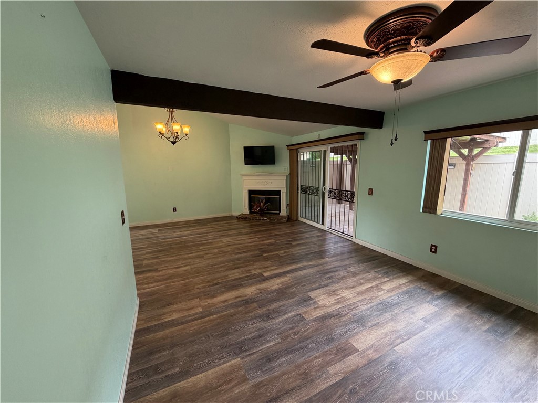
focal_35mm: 14
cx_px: 269
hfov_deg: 102.1
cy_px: 202
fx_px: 218
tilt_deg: -9.3
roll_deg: +1.1
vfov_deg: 85.7
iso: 160
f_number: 2.2
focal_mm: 2.22
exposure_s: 1/60
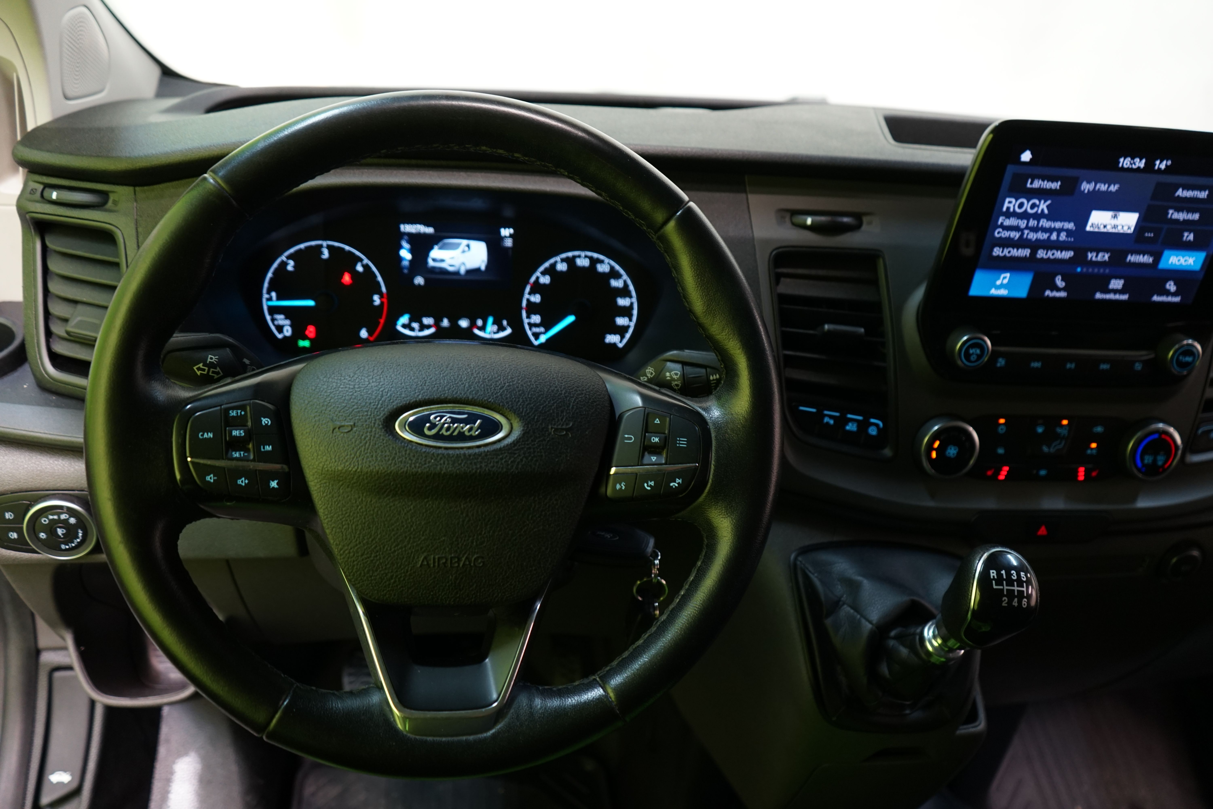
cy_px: 404
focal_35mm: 28
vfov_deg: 46.4
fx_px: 943
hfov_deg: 65.5
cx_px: 606
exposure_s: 1/30
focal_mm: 28
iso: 800
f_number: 3.5
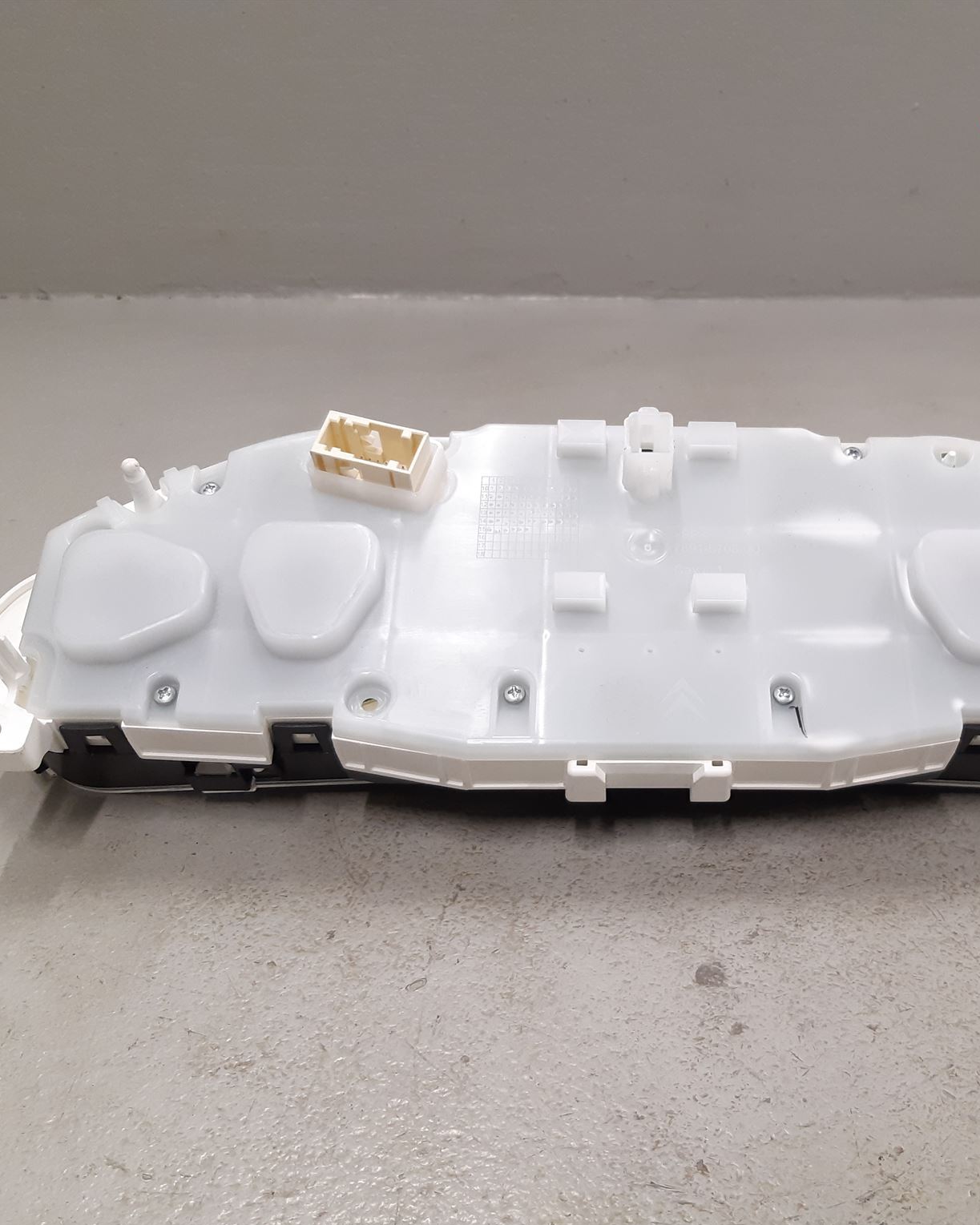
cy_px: 614
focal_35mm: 34
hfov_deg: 42.8
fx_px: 1233
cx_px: 654
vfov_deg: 52.8
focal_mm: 3.93
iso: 125
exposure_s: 1/50
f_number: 1.7
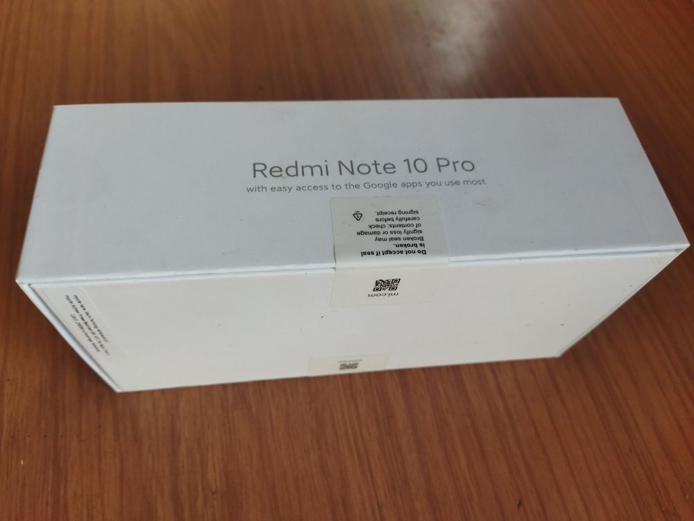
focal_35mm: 27
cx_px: 347
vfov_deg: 51.4
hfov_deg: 65.3
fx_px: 541
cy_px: 260
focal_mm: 4.71
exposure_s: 1/50
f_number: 1.79
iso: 167
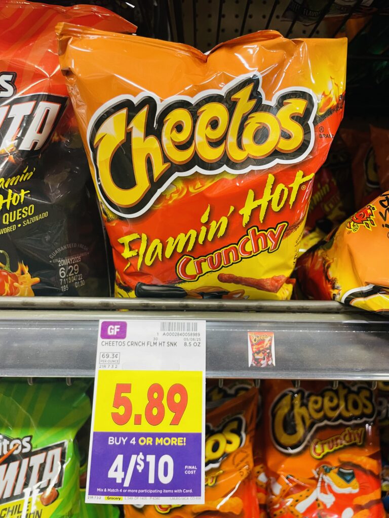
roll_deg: -0.6
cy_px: 259
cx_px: 194
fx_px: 390
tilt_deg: -9.6
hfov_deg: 53.1
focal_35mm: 26
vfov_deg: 67.3
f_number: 1.6
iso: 160
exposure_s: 1/60
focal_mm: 4.2
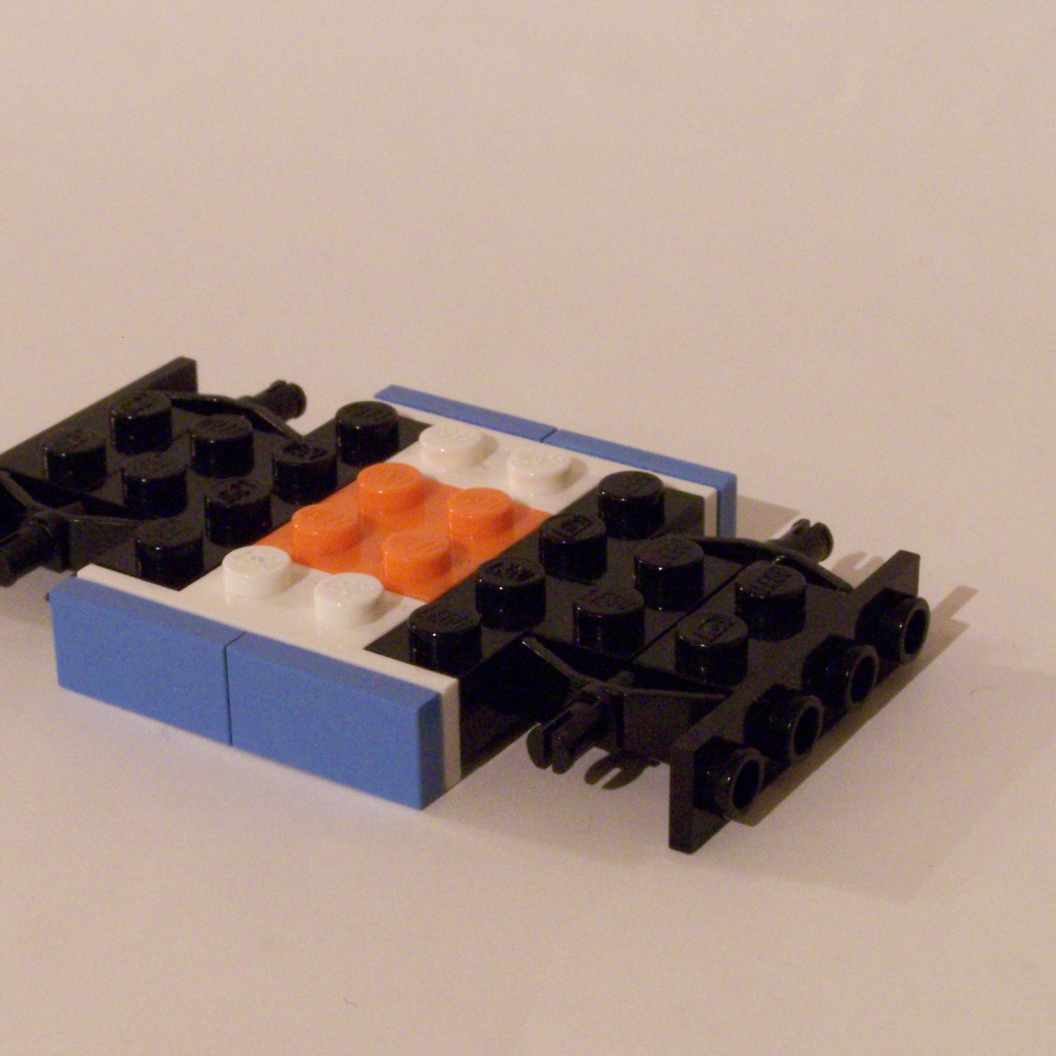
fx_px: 3072
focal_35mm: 89
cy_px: 527
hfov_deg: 19.5
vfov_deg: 19.5
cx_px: 447
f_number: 8
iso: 400
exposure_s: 1/2
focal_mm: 12.4
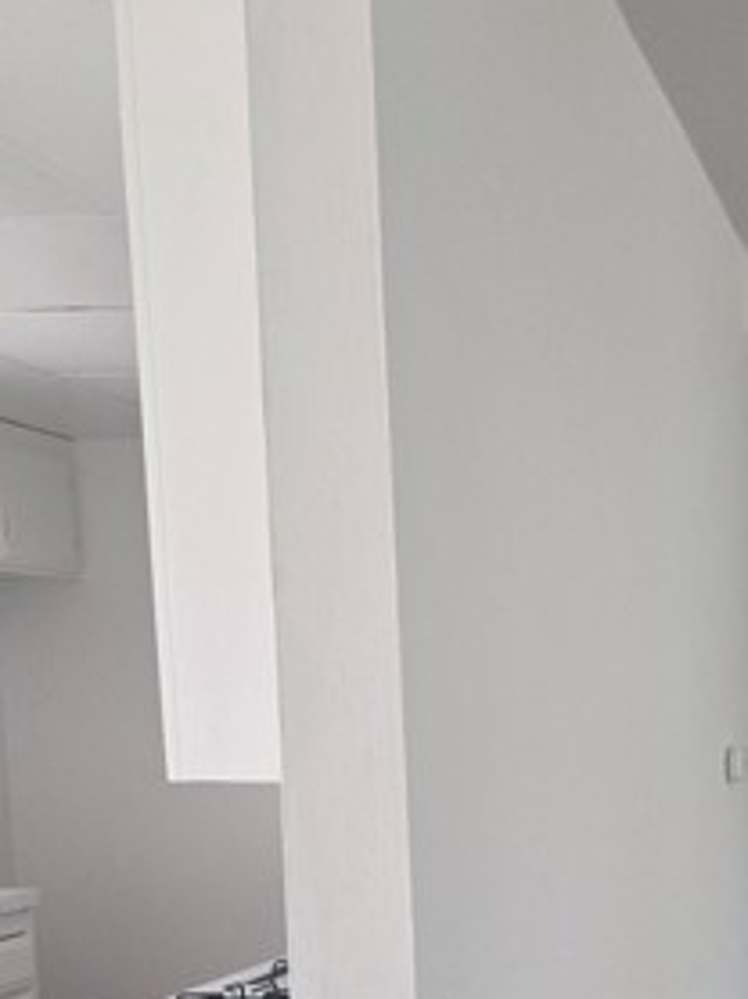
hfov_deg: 25.8
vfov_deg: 34.1
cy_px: 906
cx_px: 777
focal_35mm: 53
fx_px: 1529
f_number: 1.8
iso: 200
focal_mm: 5.4
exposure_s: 1/180
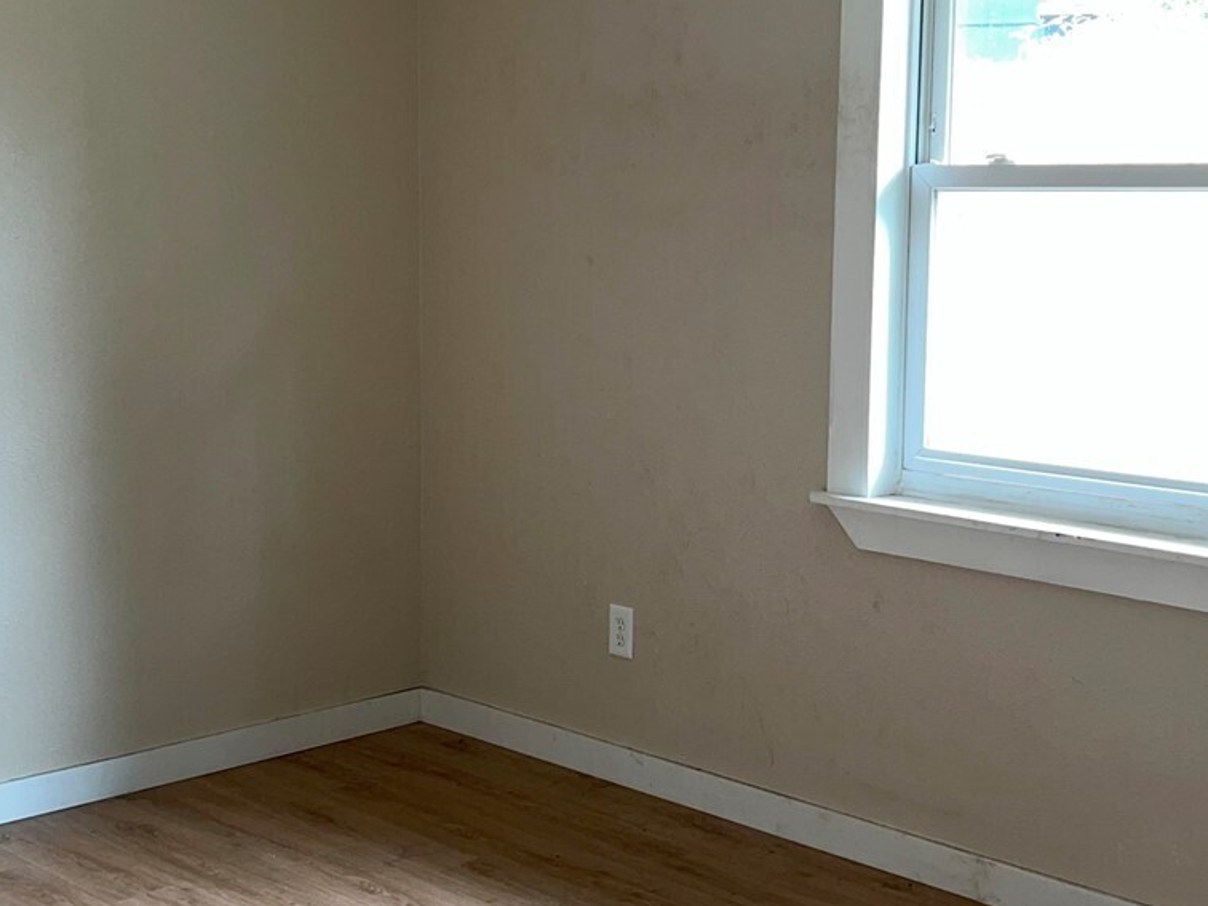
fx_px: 1919
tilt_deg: -7.0
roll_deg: +0.3
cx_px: 612
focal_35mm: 55
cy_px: 444
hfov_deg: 34.9
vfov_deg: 26.6
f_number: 1.5
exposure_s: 1/33
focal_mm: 5.7
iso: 32
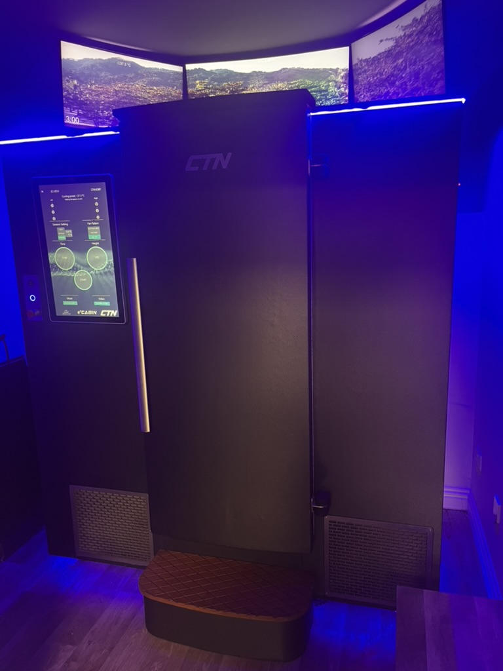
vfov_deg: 67.3
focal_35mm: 26
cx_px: 252
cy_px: 336
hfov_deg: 53.1
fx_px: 504
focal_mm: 5.1
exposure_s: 1/25
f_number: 1.6
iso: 640
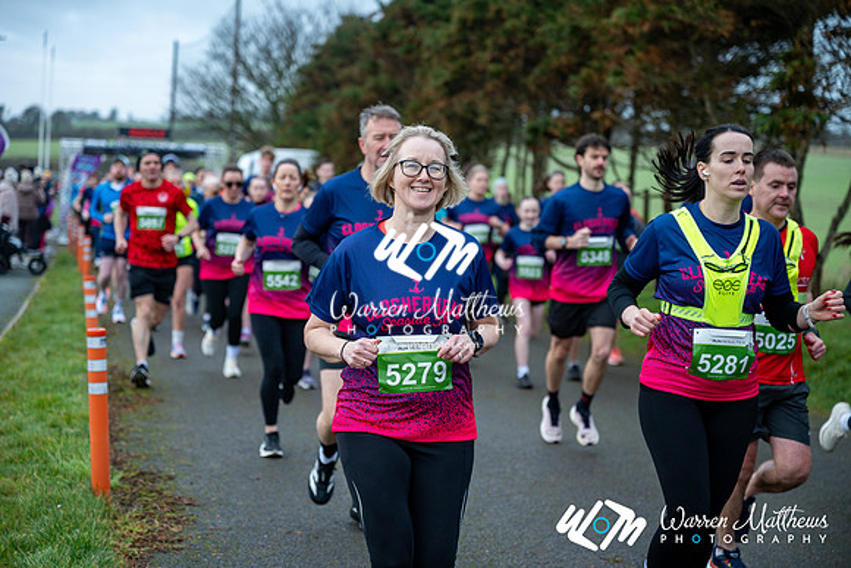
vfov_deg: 19.5
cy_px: 284
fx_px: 1655
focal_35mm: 70
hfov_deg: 28.8
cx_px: 426
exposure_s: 1/1250
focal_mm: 70
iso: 450
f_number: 2.8
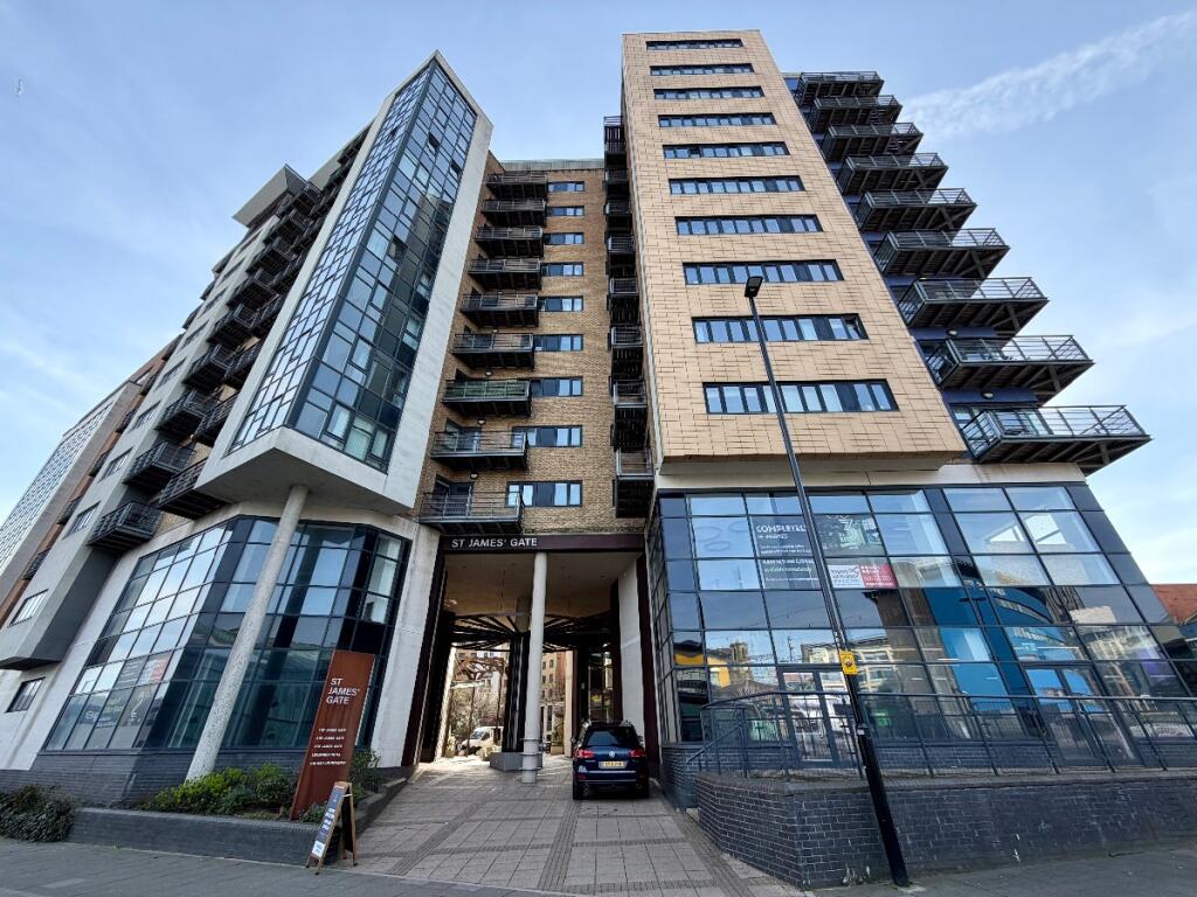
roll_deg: +0.6
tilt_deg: +32.3
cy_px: 448
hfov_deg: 102.1
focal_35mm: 14
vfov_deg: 85.7
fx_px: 484
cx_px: 598
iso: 50
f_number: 2.2
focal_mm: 2.22
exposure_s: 1/502
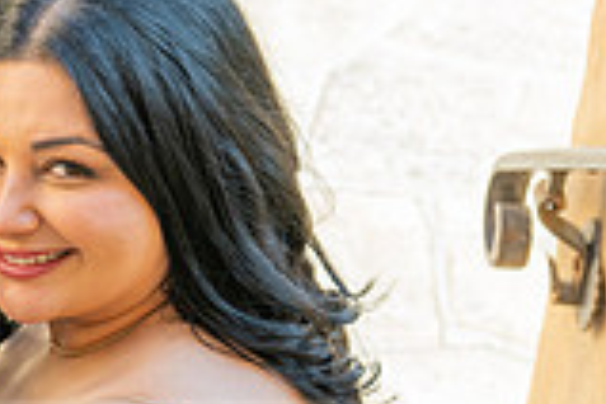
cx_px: 15
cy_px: 490
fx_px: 2390
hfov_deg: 14.2
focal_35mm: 142
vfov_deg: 9.5
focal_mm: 39
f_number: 5
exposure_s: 1/200
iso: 200
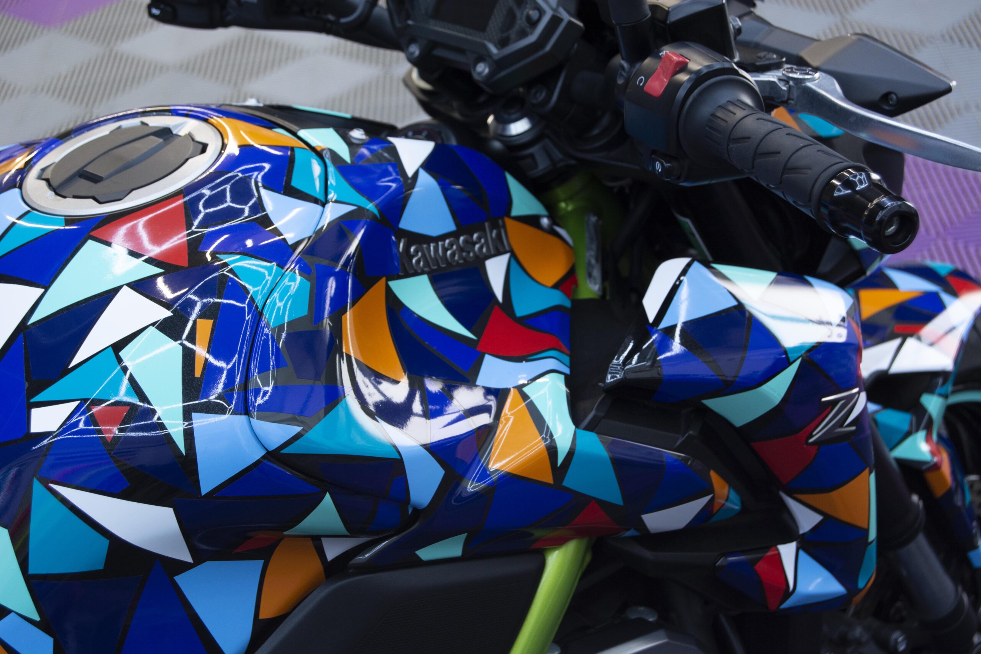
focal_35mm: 72
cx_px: 490
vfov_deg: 18.9
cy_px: 327
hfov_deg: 28.1
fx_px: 1962
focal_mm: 48
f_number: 5.3
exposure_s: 1/60
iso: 720
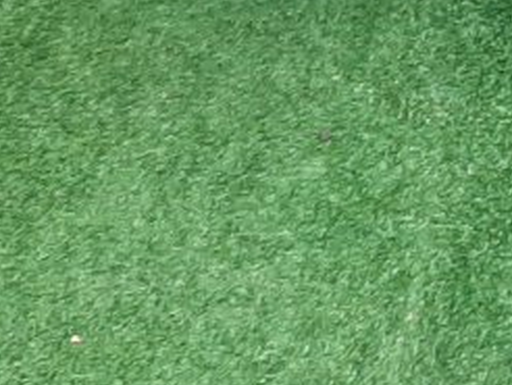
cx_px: 1163
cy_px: -229
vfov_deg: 9.5
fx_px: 2250
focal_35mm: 152
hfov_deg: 11.2
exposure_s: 1/50
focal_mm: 3.93
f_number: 1.7
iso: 153
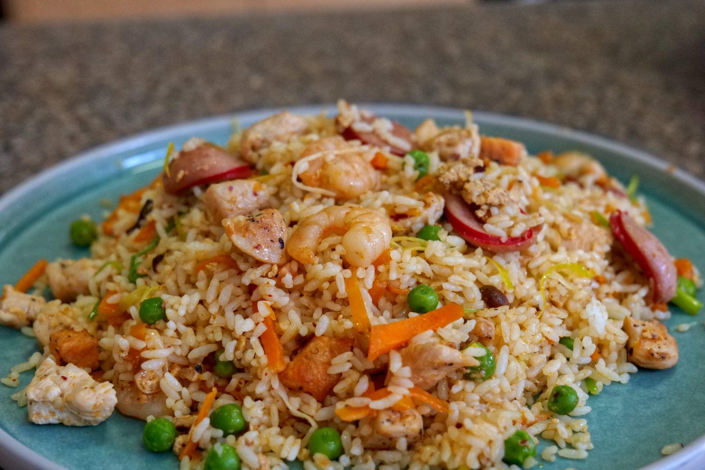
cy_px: 235
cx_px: 352
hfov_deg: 33.4
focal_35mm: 60
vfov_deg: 22.6
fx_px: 1175
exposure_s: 1/80
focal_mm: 60
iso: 5000
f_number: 7.1
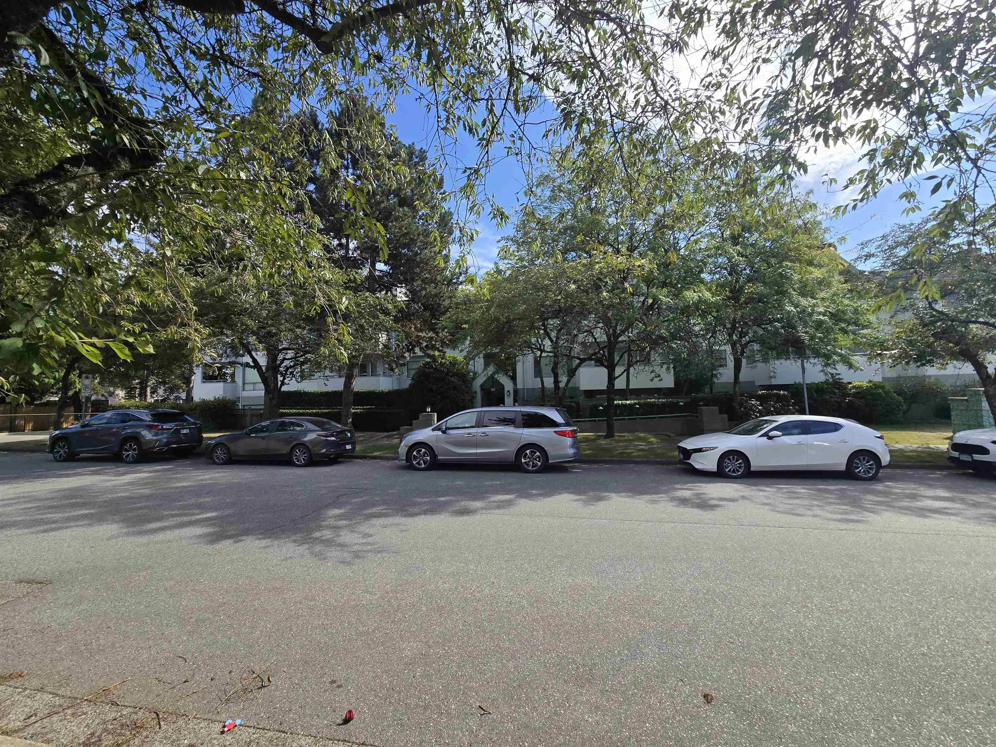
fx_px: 374
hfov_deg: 106.2
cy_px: 374
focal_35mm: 13
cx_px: 498
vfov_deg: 89.9
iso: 50
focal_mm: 2.2
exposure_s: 1/2000
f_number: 2.2
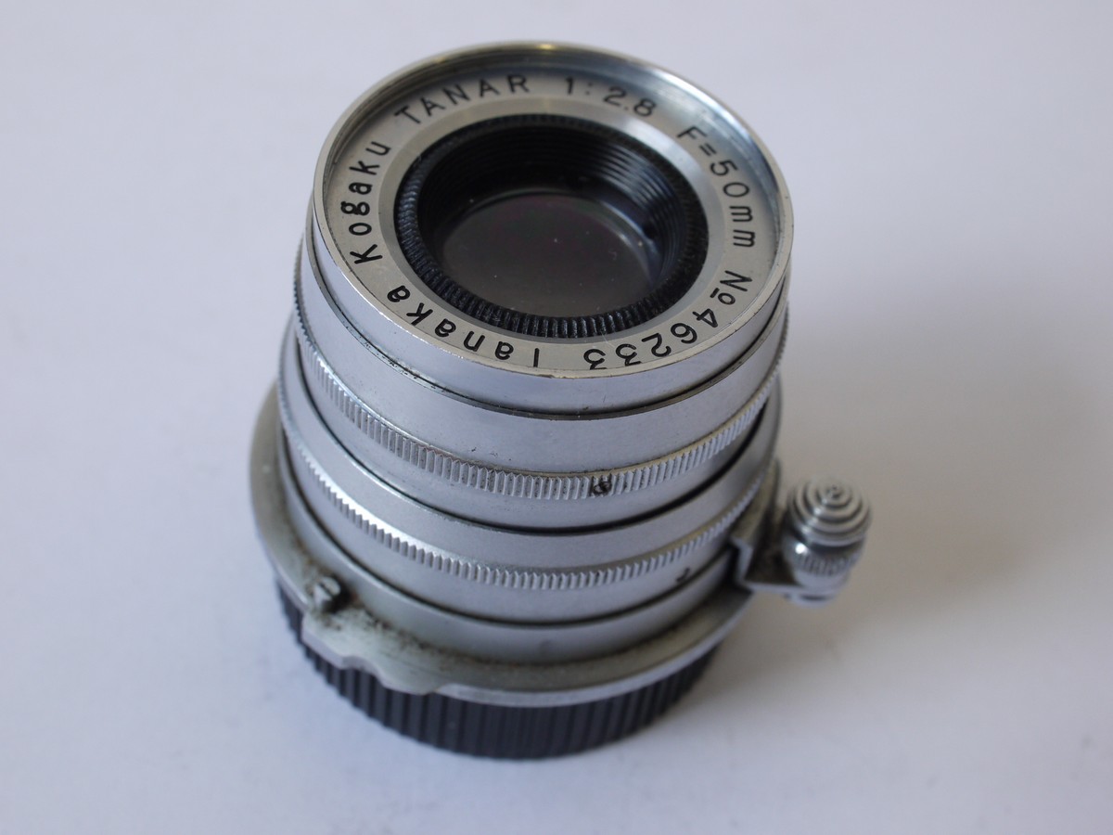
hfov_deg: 32.2
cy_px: 418
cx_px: 556
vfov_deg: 24.4
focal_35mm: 60
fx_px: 1929
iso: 400
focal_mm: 30
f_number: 8
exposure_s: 1/30
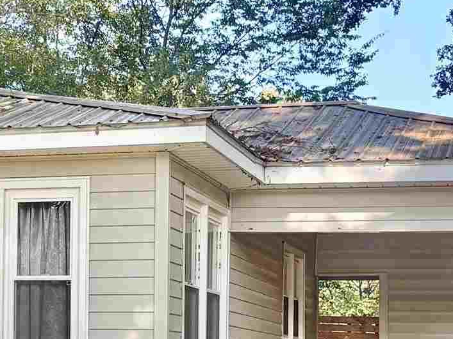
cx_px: 5
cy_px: 269
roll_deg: -0.7
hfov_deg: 17.1
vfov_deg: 13.0
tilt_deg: +4.2
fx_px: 1479
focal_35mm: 113
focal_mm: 5.96
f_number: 1.6
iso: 64
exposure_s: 1/701
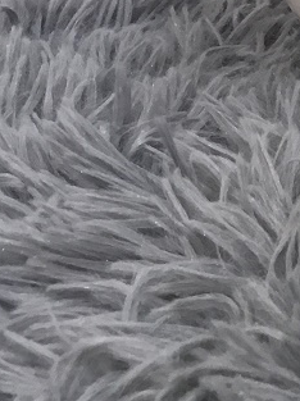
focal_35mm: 119
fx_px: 1378
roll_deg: +0.5
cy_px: -202
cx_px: 547
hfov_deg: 11.5
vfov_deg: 15.3
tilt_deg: -8.8
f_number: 2.4
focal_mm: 3.3
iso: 64
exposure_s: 1/33
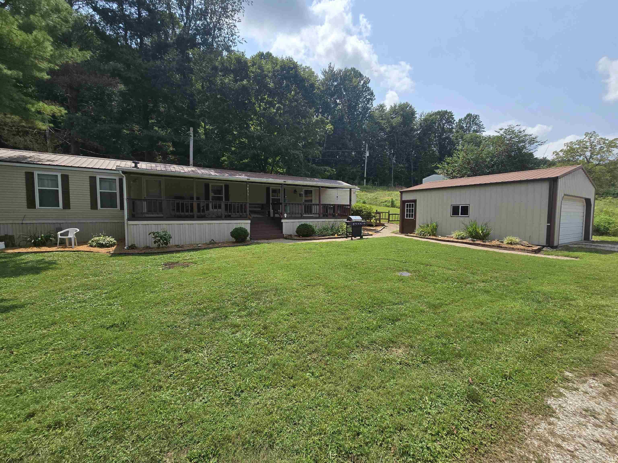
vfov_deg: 89.9
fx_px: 232
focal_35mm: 13
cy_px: 232
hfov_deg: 106.2
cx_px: 309
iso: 50
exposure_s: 1/2628
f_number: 2.2
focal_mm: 2.2
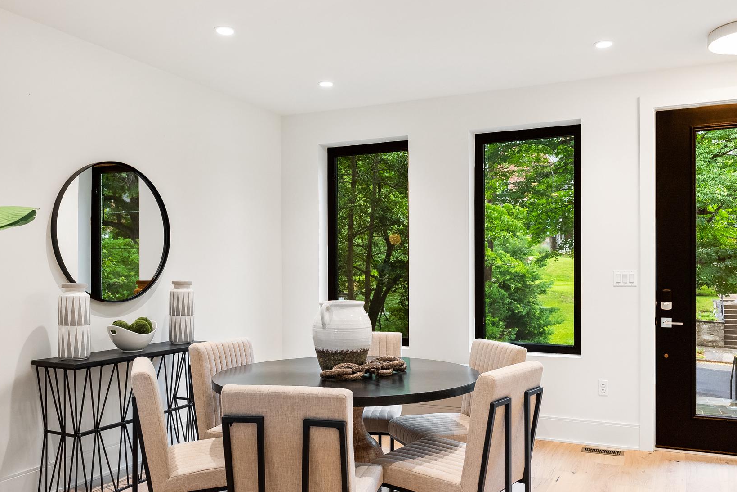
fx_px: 614
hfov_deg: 61.9
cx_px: 389
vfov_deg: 43.5
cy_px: 274
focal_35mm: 30
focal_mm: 24
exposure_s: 1/25
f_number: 4
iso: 800
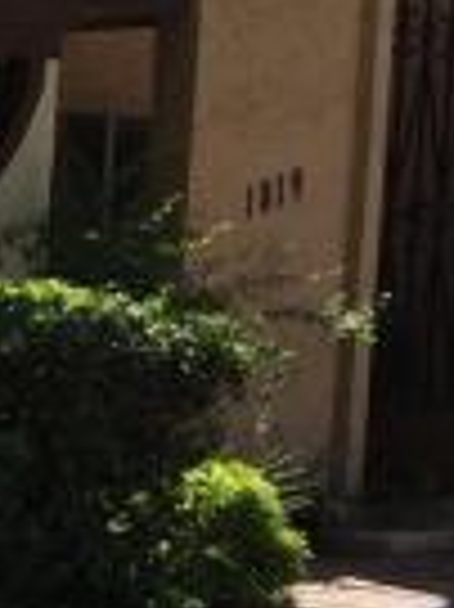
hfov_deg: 8.1
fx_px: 2890
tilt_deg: -6.9
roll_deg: +0.2
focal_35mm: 165
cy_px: 563
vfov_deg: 11.9
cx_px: -724
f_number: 2.2
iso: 32
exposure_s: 1/1414
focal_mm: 4.15
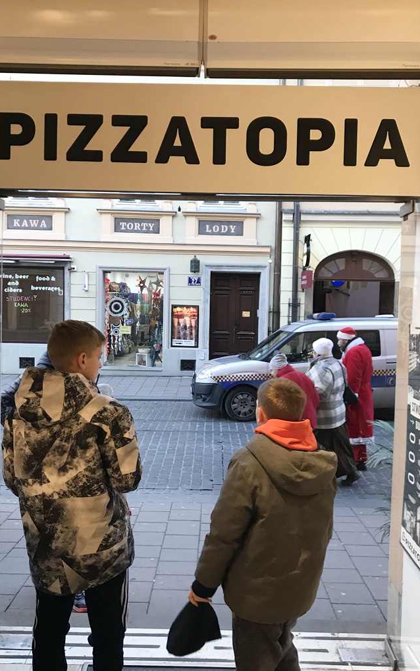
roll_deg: -0.1
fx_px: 568
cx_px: 188
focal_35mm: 31
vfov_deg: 61.2
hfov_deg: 40.5
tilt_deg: -0.6
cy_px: 332
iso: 40
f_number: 1.8
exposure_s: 1/25
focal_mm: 3.99
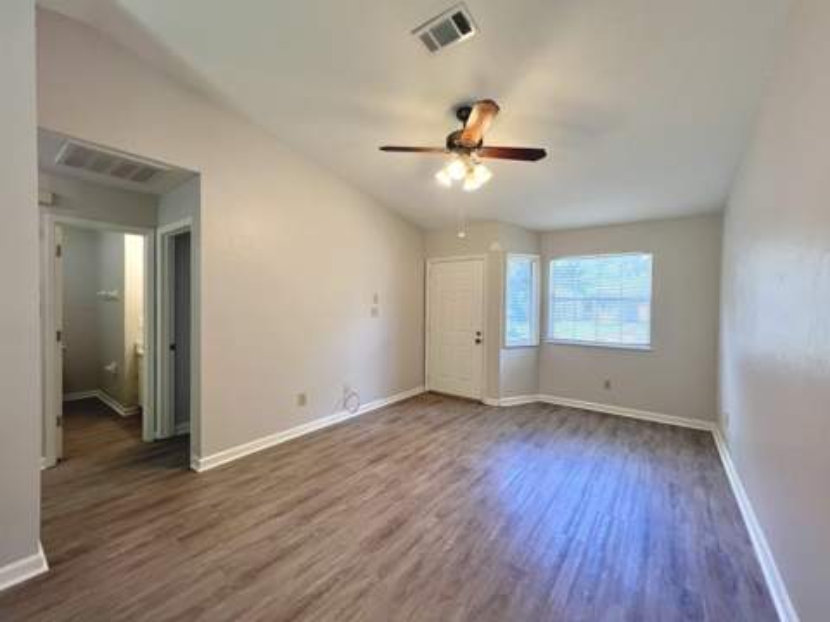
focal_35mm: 13
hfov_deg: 106.2
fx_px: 312
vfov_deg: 89.9
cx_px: 415
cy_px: 311
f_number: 1.8
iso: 80
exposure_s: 1/120
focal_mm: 1.57
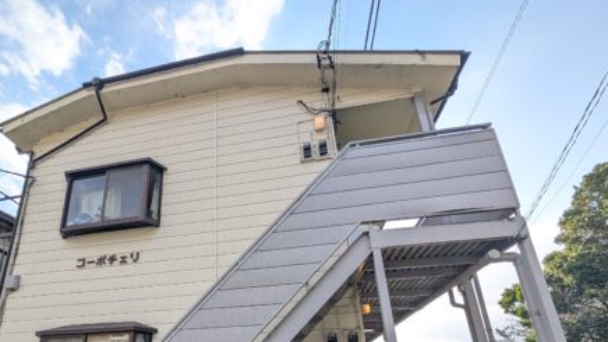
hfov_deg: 91.2
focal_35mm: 18
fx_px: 290
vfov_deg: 56.0
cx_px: 237
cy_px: 281
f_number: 1.7
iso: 55
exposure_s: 1/1626
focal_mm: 2.02
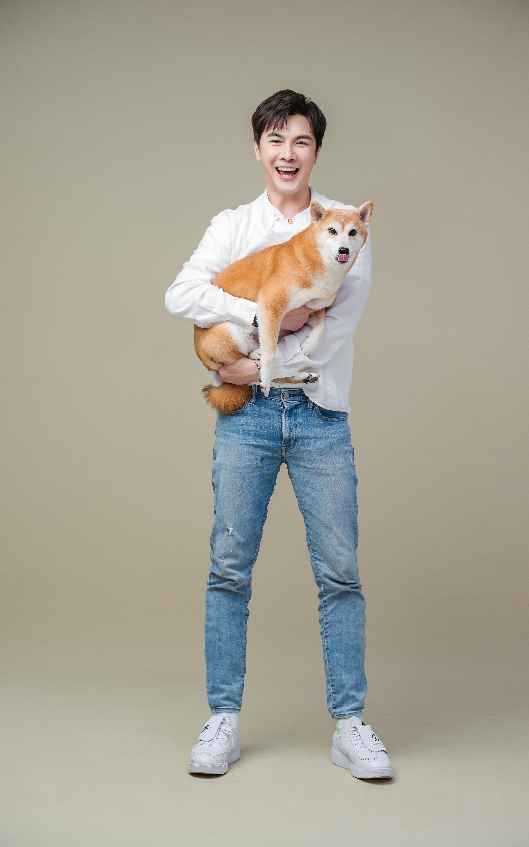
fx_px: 1684
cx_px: 282
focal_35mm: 73
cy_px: 427
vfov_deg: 28.2
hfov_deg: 17.9
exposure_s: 1/125
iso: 100
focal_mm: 71
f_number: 5.6
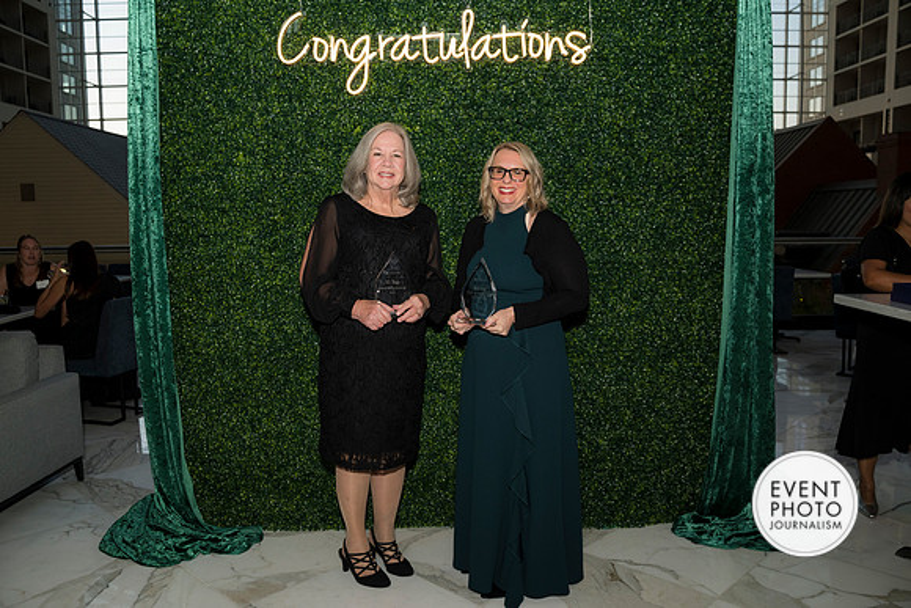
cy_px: 304
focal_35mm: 30
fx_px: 747
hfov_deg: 62.8
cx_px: 456
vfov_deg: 44.3
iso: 500
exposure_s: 1/160
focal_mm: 29.5
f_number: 5
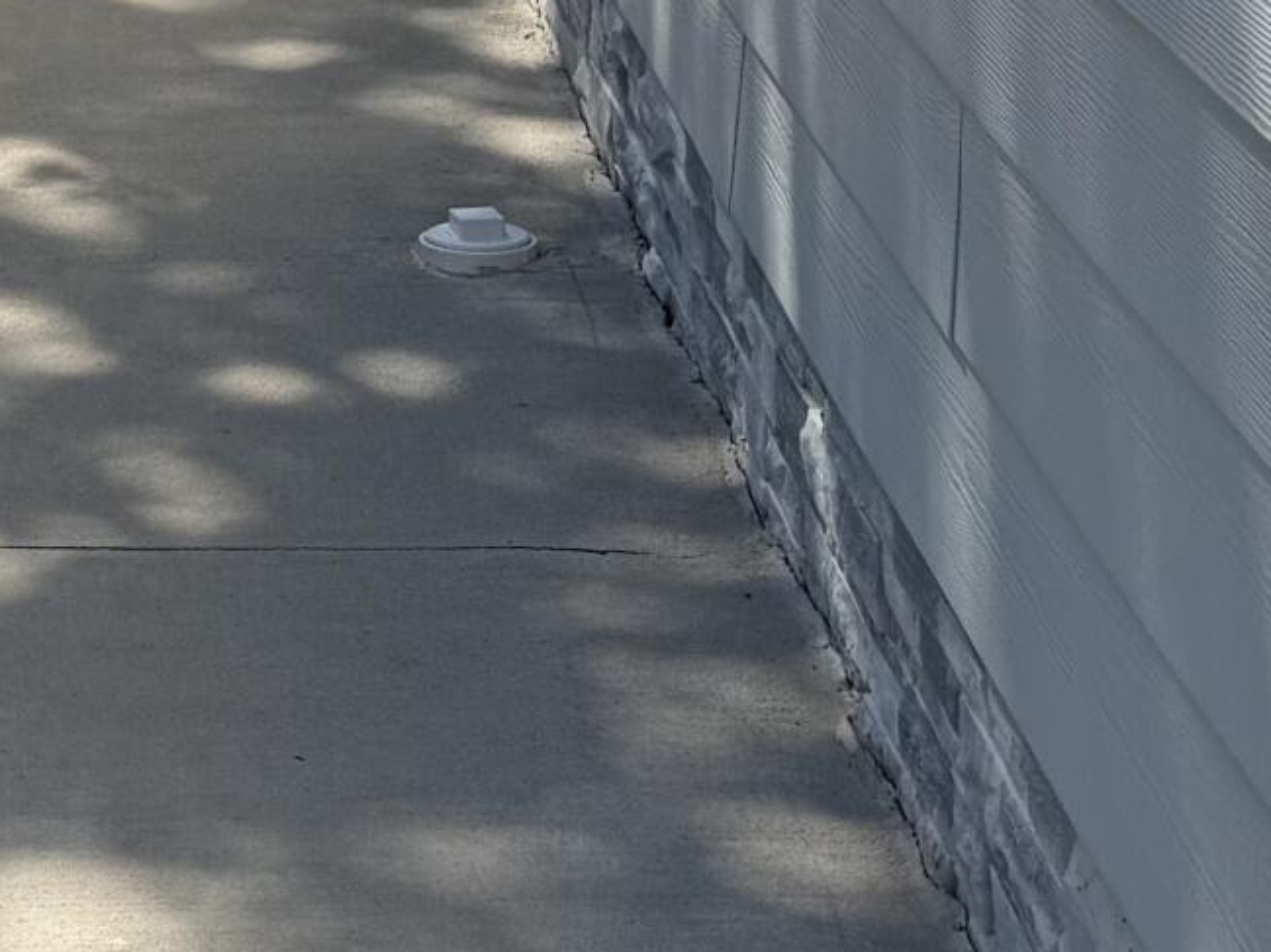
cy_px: -821
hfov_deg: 16.9
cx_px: -292
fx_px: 4073
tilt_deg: -3.2
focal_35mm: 111
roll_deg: -0.6
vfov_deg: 12.1
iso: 80
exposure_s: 1/5319
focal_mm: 6.76
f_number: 1.78
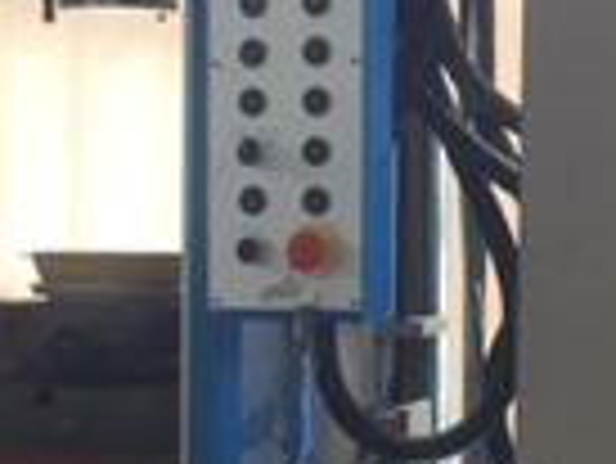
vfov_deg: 11.0
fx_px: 2404
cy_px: 275
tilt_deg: -1.7
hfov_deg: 14.5
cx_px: 459
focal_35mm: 135
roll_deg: -1.9
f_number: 2.2
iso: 40
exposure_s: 1/33
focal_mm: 4.15
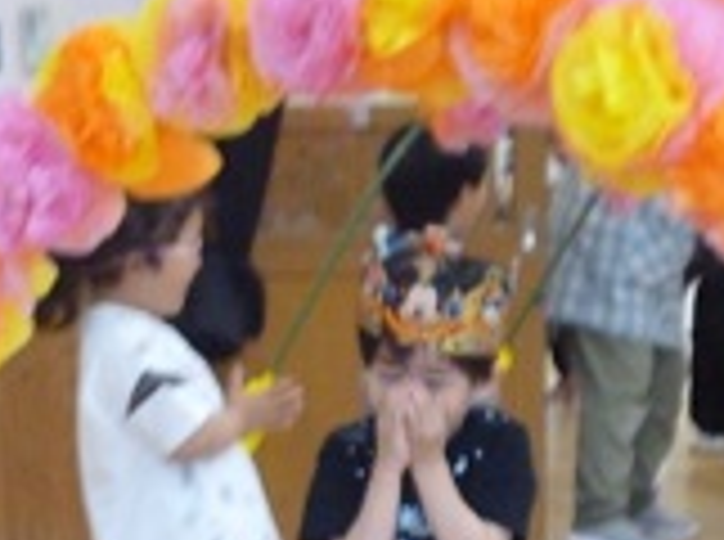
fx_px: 3276
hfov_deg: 12.6
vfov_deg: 9.3
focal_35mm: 157
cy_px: 639
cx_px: 166
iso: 800
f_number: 4.7
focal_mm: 11.2
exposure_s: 1/50
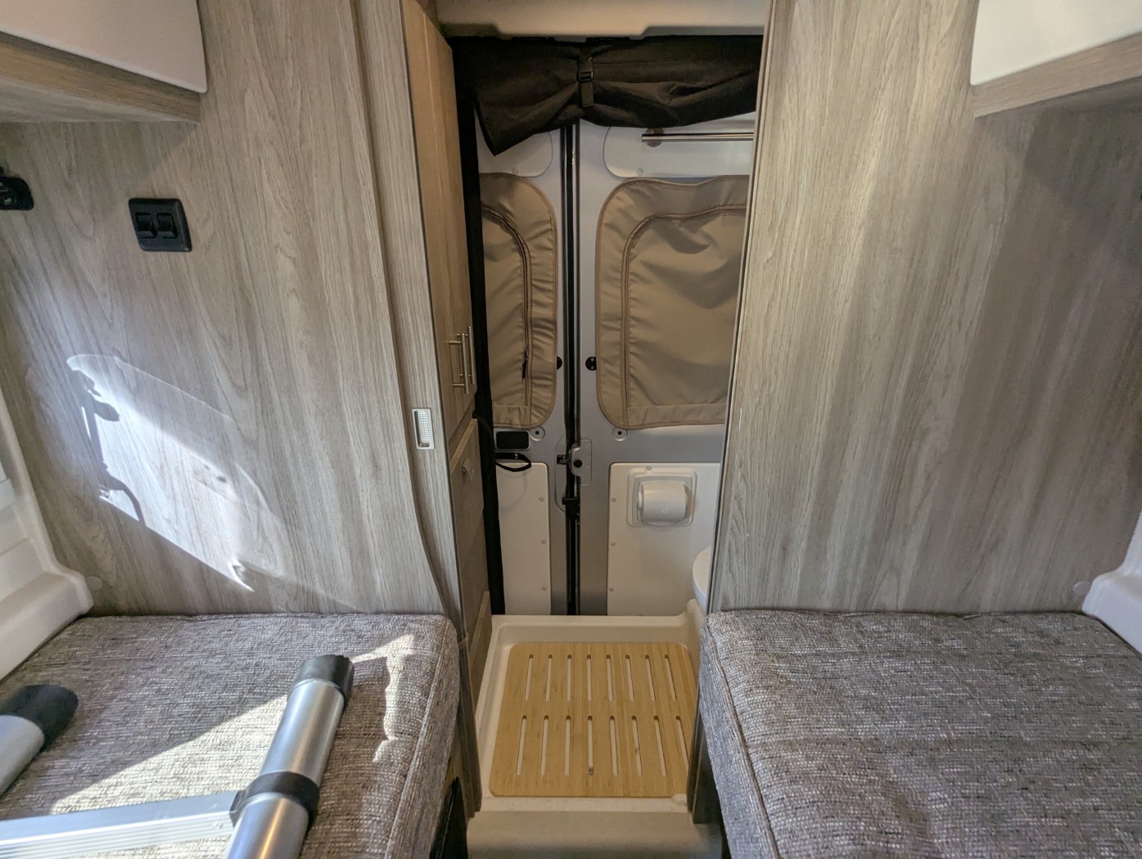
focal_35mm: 16
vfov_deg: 78.2
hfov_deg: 94.4
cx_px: 571
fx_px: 529
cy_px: 430
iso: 139
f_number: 2.2
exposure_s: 1/194
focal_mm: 2.35
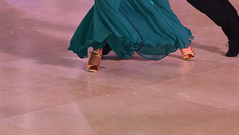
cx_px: 131
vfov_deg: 5.5
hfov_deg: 9.7
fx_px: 1402
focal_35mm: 221
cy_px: -61
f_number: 6.3
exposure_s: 1/320
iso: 2500
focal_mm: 122
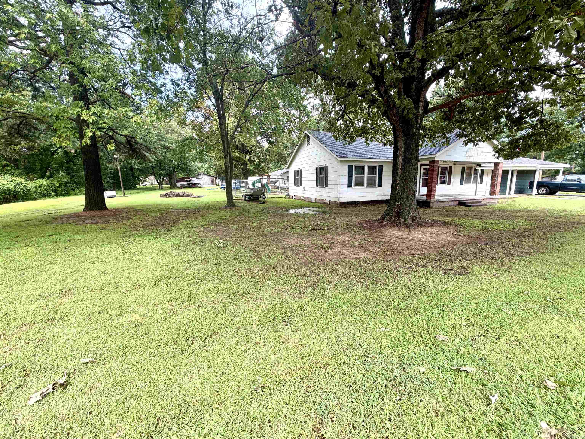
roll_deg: +1.4
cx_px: 292
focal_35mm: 14
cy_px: 220
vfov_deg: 85.7
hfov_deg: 102.1
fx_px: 237
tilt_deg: -10.4
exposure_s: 1/141
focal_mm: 2.22
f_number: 2.2
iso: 40
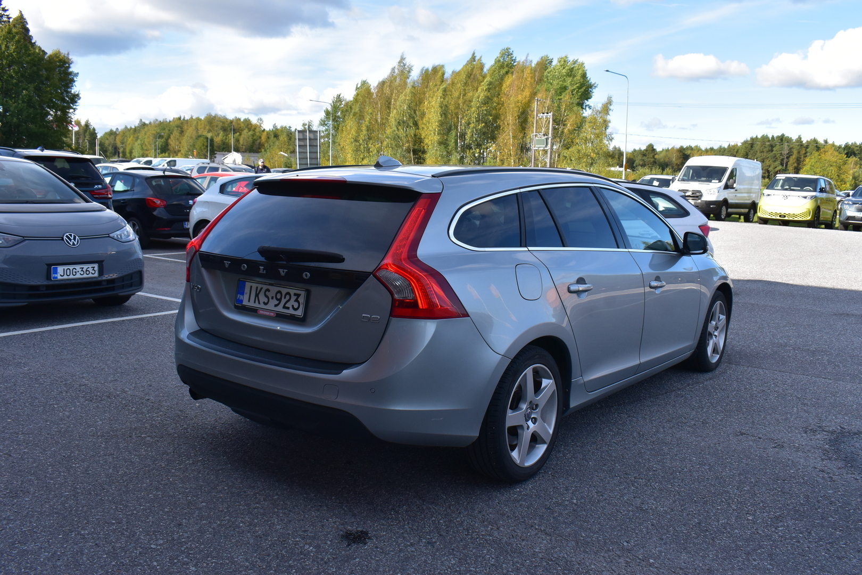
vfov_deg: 41.7
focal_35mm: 32
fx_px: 754
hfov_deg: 59.5
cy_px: 288
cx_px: 431
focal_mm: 21
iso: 400
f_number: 11
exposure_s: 1/350
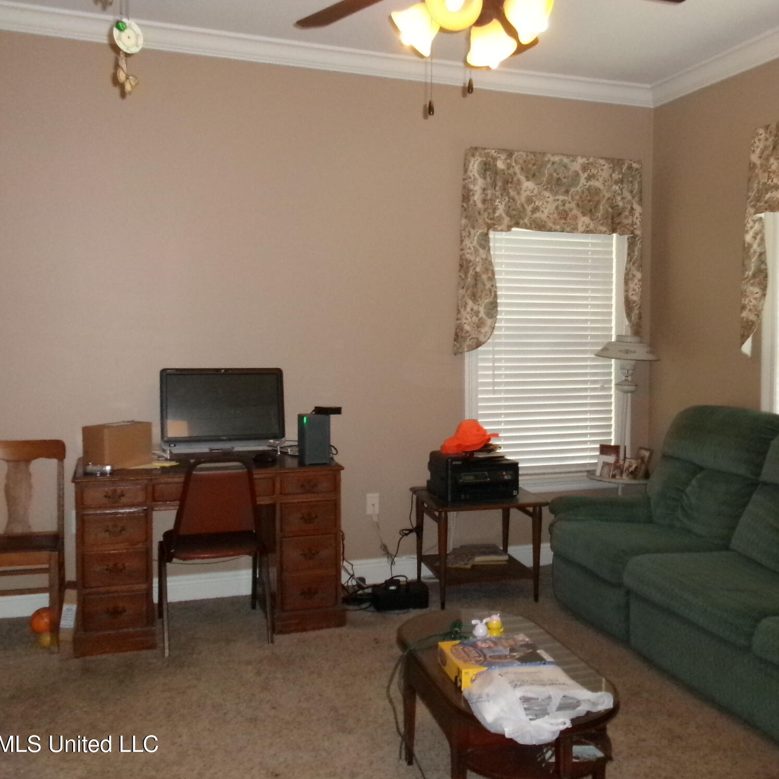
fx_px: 866
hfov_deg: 48.2
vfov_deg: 48.4
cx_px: 455
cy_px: 379
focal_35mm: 34
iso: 800
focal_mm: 5.1
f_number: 3.9
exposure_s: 1/34
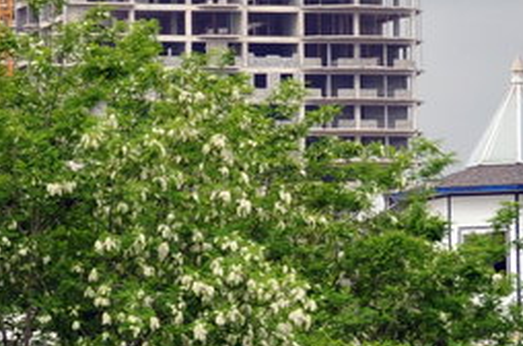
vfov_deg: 3.8
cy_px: 24
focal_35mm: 355
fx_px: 5144
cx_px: 766
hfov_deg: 5.8
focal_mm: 50
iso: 500
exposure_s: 1/160
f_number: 6.3
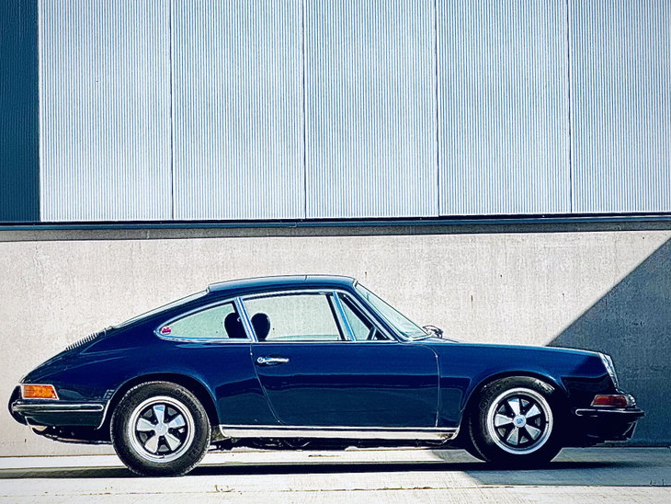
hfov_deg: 24.1
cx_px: 333
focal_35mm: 81
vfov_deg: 18.2
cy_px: 246
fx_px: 1571
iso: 25
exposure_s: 1/1179
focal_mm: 9
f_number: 2.8
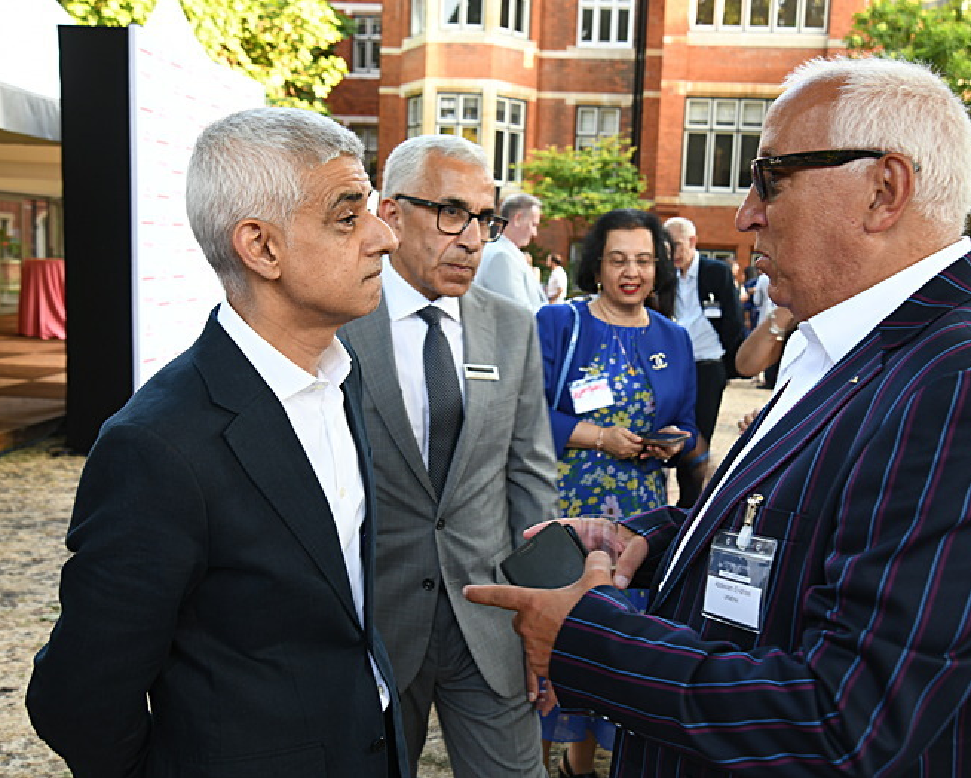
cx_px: 518
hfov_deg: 46.8
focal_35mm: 39
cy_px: 384
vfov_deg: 38.3
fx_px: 1121
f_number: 6.3
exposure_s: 1/30
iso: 400
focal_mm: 34
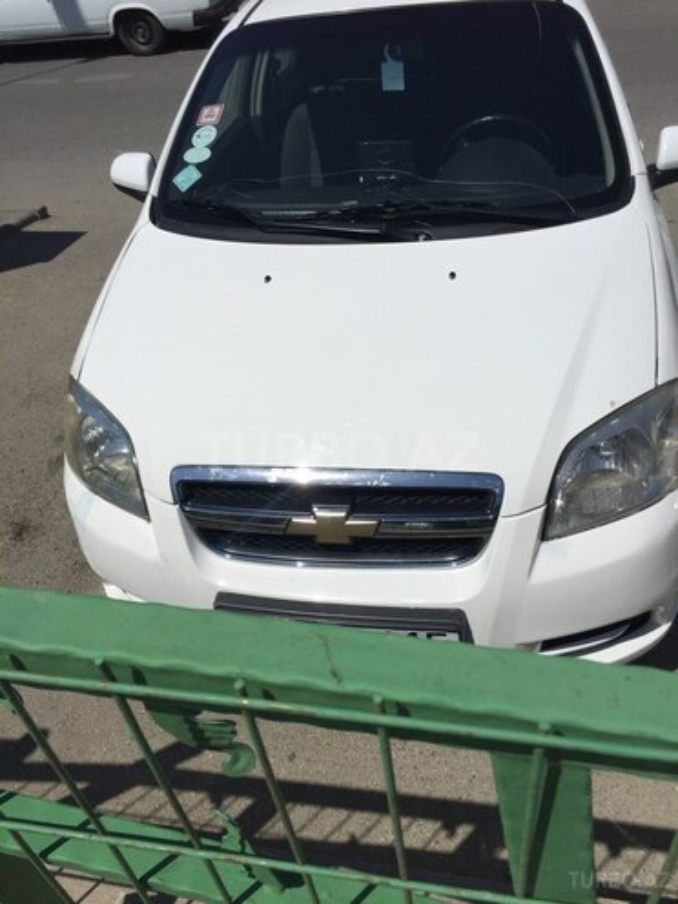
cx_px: 339
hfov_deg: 48.2
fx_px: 757
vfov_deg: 61.7
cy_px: 452
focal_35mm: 29
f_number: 2.2
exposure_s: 1/7937
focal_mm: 4.15
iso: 32
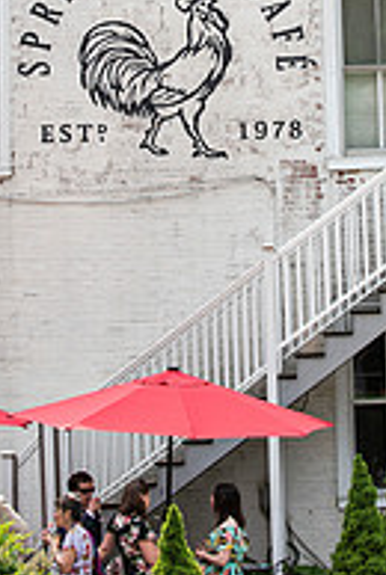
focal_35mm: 162
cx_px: 243
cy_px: 83
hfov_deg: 8.5
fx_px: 2596
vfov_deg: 12.6
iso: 640
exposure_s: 1/4000
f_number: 3.5
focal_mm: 70
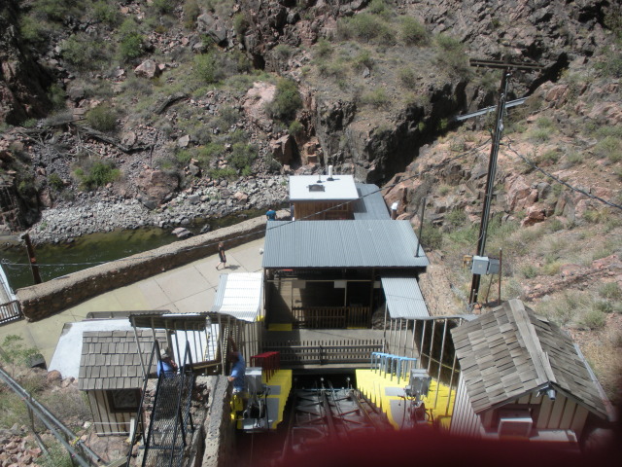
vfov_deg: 39.7
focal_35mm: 36
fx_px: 647
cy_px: 234
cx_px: 311
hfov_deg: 51.4
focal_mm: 6.3
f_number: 3.5
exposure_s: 1/500
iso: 64
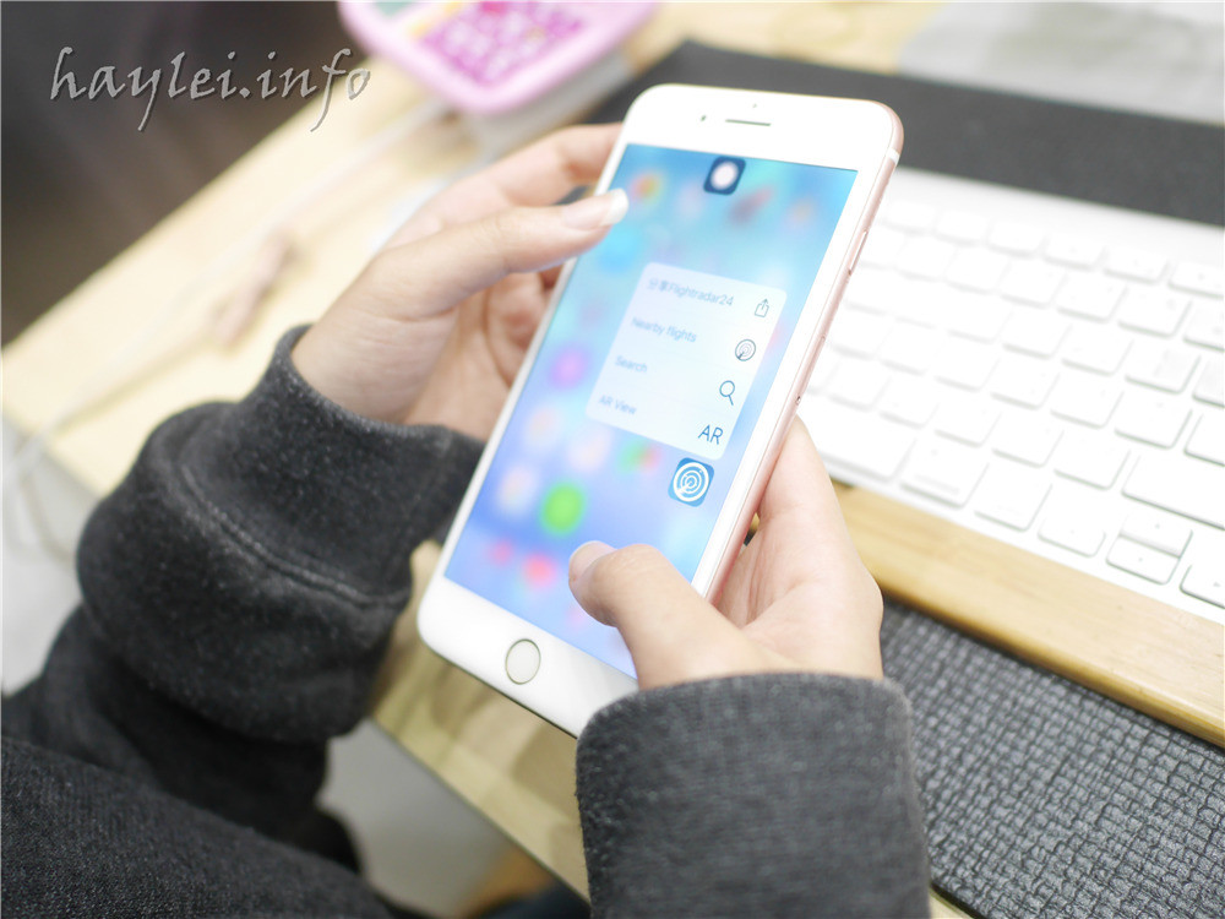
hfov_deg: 60.0
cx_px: 612
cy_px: 460
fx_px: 1062
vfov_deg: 46.8
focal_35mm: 30
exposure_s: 1/60
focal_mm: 15
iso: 640
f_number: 1.7
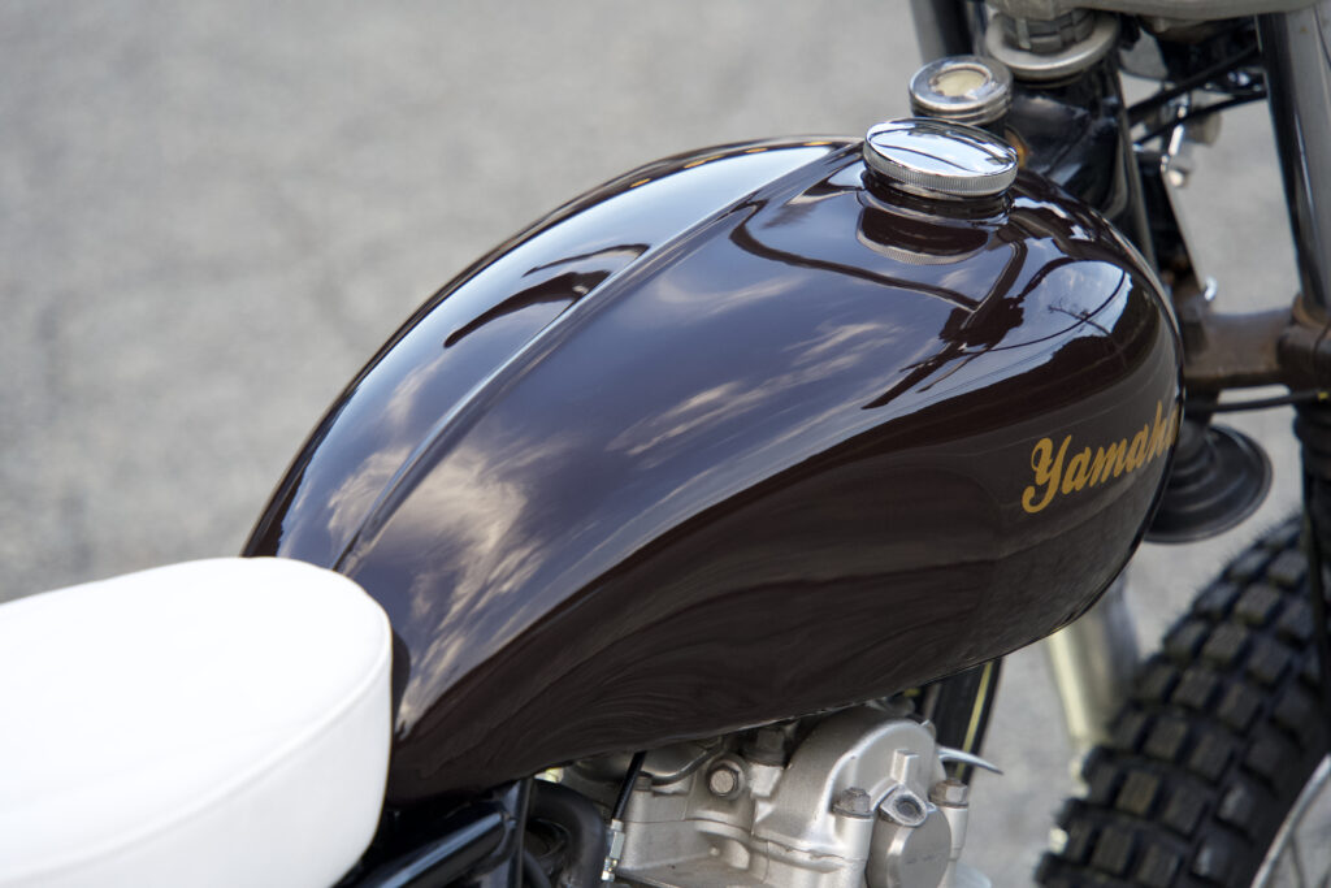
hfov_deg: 15.2
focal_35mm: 135
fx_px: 4992
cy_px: 444
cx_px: 666
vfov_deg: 10.2
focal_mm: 135
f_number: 5
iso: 2000
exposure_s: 1/160
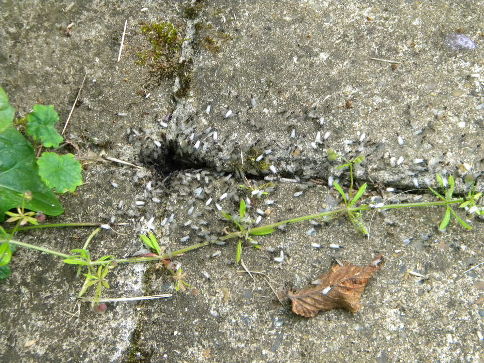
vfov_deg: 17.8
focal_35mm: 83
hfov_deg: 23.6
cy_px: 182
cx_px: 242
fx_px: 1161
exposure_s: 1/148
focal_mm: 15.1
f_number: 4.5
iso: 400
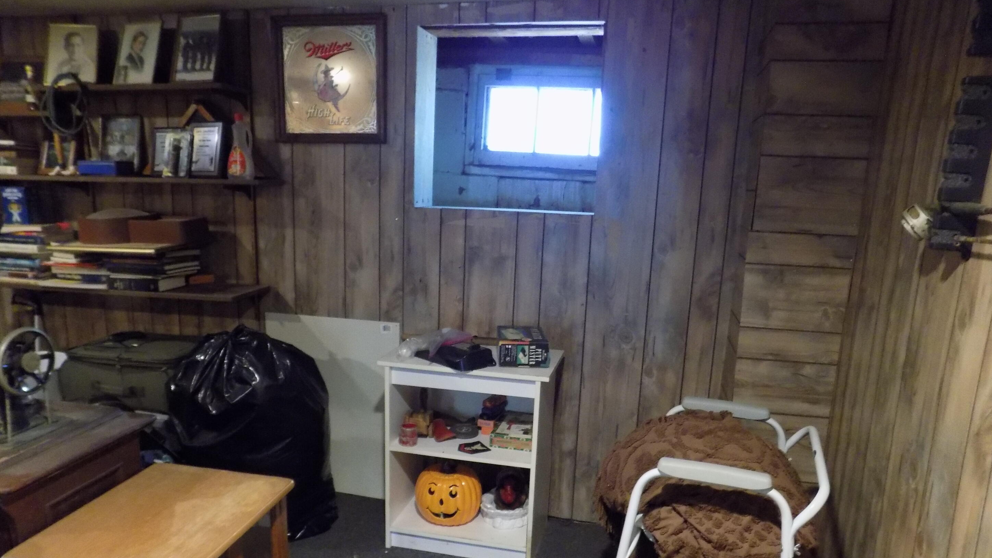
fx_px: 684
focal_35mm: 26
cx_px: 487
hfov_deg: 71.9
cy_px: 357
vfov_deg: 43.9
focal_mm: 4
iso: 400
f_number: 3.1
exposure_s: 1/6
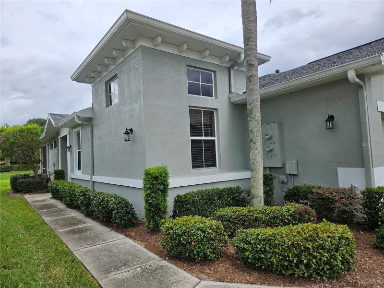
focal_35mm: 23
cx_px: 192
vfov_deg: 58.9
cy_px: 144
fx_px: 255
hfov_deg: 73.9
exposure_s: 1/740
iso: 25
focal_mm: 5.4
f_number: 1.8
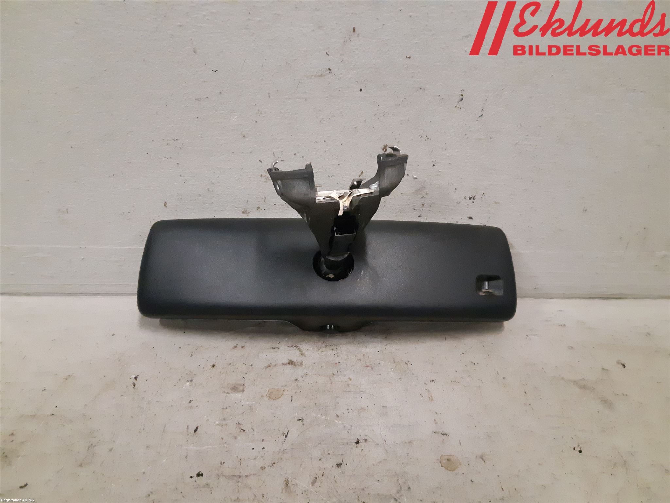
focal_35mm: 26
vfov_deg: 53.1
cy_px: 252
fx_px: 503
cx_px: 335
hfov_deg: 67.3
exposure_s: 1/208
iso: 800
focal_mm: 3.93
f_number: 1.7
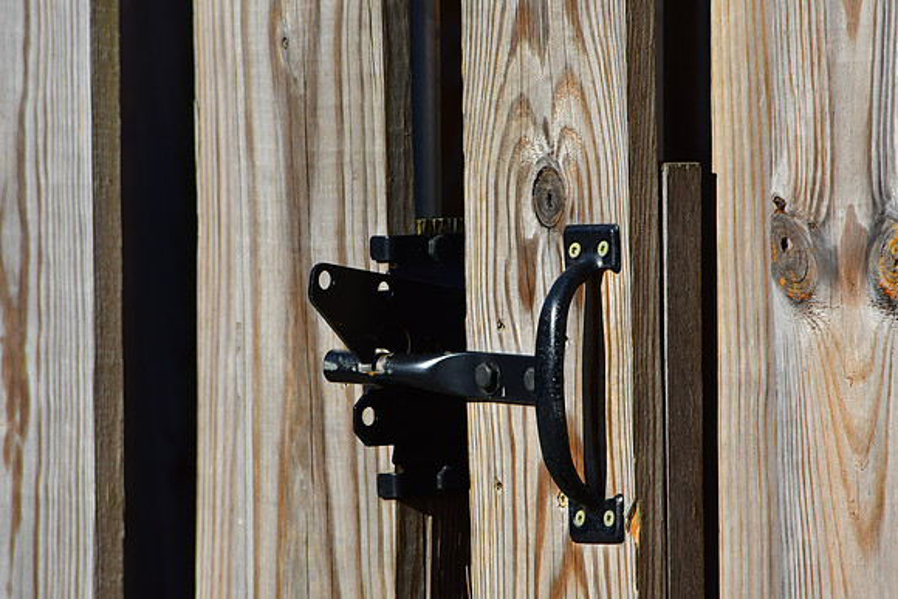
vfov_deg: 3.1
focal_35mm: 450
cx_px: 449
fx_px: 11227
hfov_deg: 4.6
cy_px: 300
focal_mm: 300
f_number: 11
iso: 320
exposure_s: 1/500
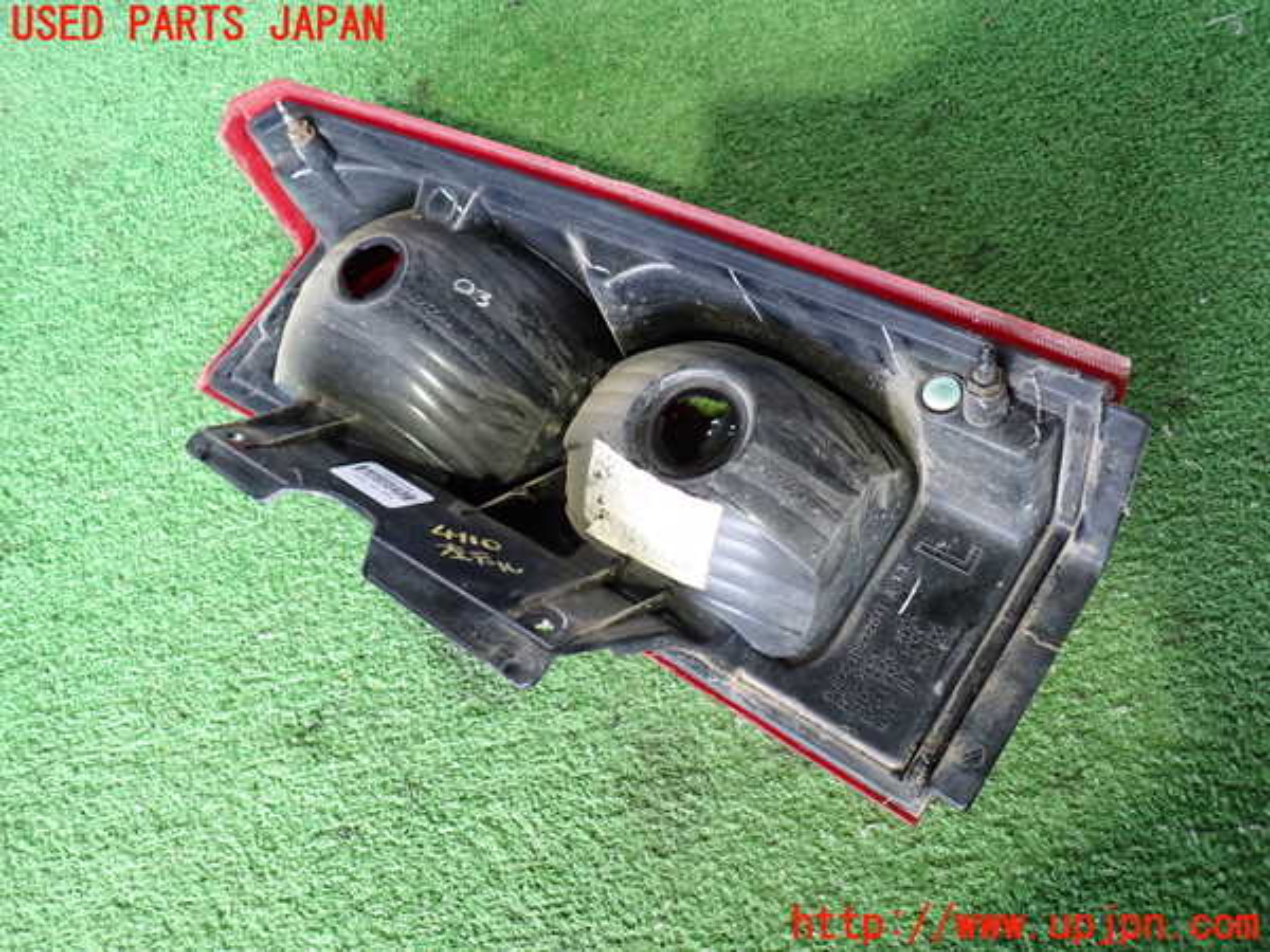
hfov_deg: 63.4
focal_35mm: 28
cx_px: 635
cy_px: 476
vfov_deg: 49.7
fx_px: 1027
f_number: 2.2
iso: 500
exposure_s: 1/30
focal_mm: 5.05
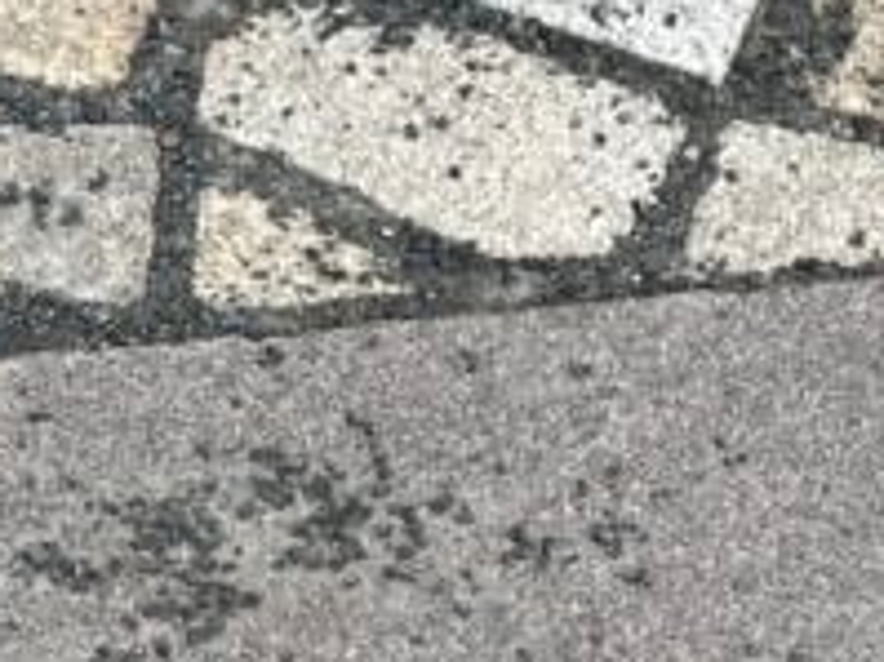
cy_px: 618
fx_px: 3420
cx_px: 369
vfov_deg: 11.0
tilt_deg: -63.8
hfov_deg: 14.7
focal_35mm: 134
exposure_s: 1/758
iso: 50
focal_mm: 5.7
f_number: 1.5
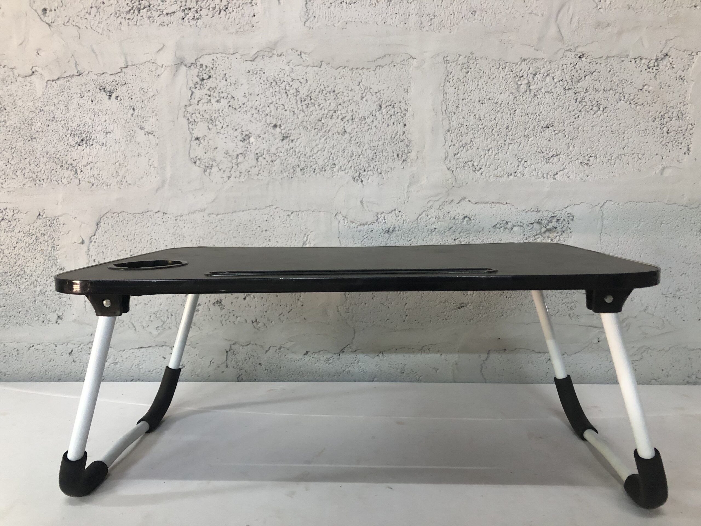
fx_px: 567
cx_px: 350
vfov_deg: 49.7
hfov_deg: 63.4
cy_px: 263
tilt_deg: -5.1
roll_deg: +0.3
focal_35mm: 28
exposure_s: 1/15
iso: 80
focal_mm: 3.99
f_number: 1.8
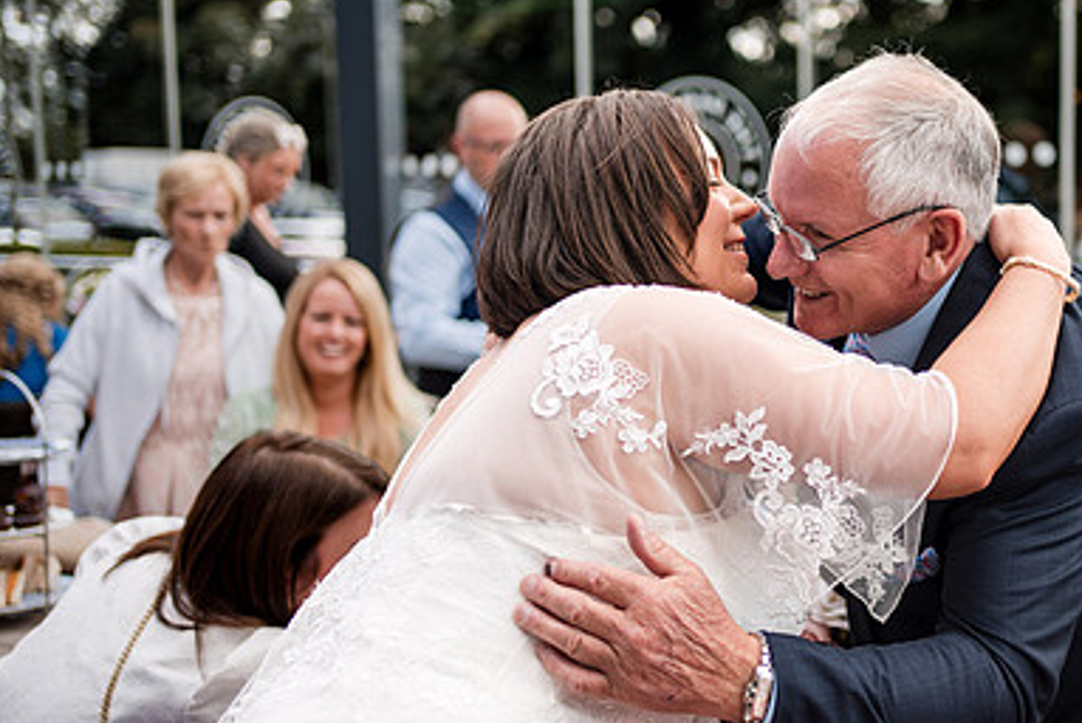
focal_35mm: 53
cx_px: 802
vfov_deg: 25.6
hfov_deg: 36.7
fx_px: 1594
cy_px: 349
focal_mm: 35
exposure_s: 1/800
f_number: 1.8
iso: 100
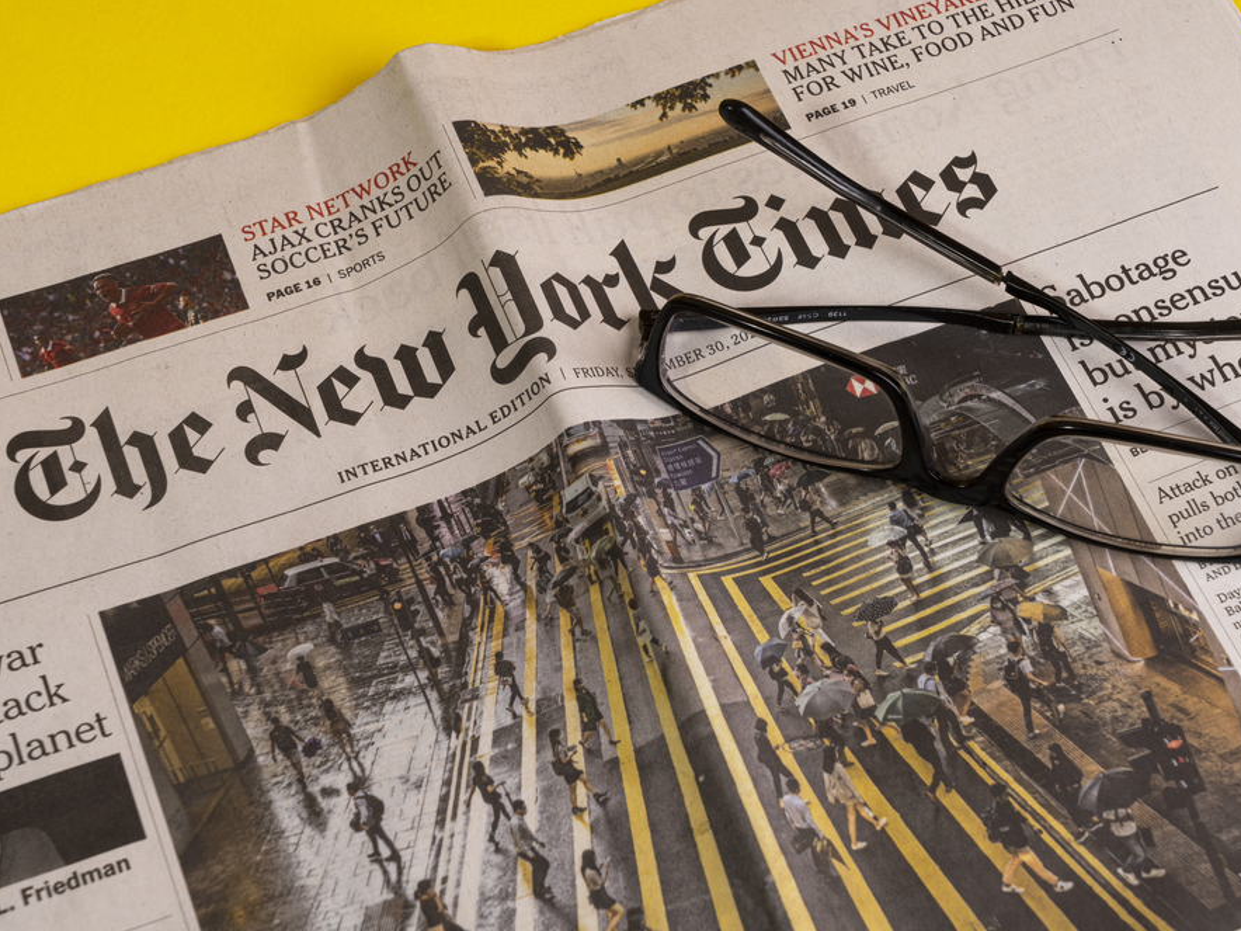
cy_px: 467
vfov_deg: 19.9
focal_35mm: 74
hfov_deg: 26.3
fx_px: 2653
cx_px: 678
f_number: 14
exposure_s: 1/100
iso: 100
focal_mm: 68
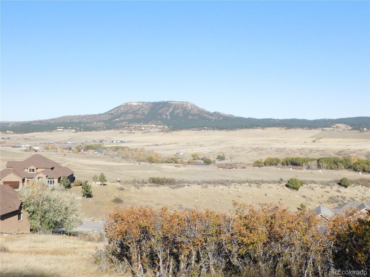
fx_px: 481
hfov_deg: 42.1
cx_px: 185
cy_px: 138
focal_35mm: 45
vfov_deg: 32.2
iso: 800
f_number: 7.4
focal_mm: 8
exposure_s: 1/1500
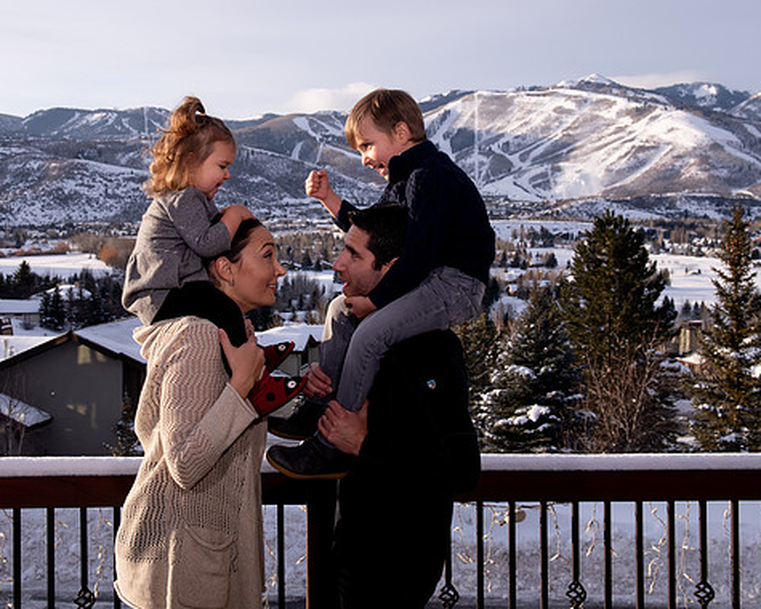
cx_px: 319
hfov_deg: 35.9
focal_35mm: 52
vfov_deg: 29.0
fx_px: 1171
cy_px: 214
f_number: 8
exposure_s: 1/250
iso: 100
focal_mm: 35
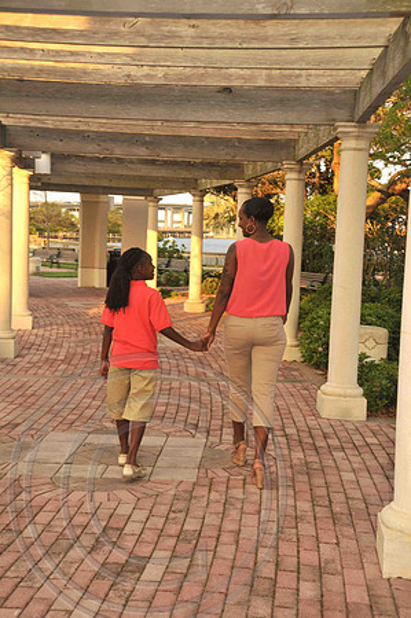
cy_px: 309
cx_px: 206
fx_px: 824
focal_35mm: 48
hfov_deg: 28.0
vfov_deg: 41.2
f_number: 5.6
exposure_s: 1/80
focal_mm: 32
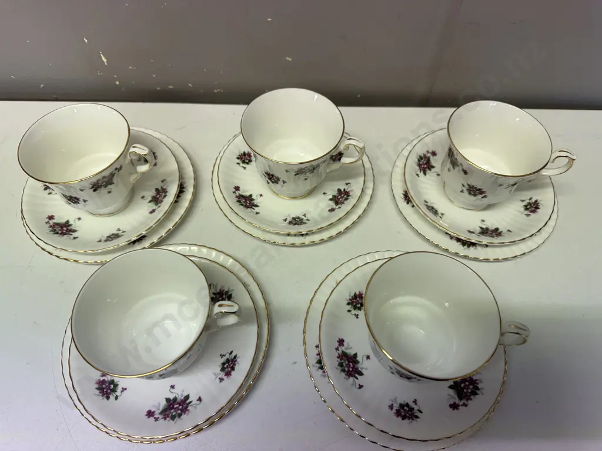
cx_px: 301
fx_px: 417
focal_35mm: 24
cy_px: 226
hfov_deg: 71.6
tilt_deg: -57.0
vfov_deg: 56.8
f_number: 1.78
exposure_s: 1/100
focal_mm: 6.86
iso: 64
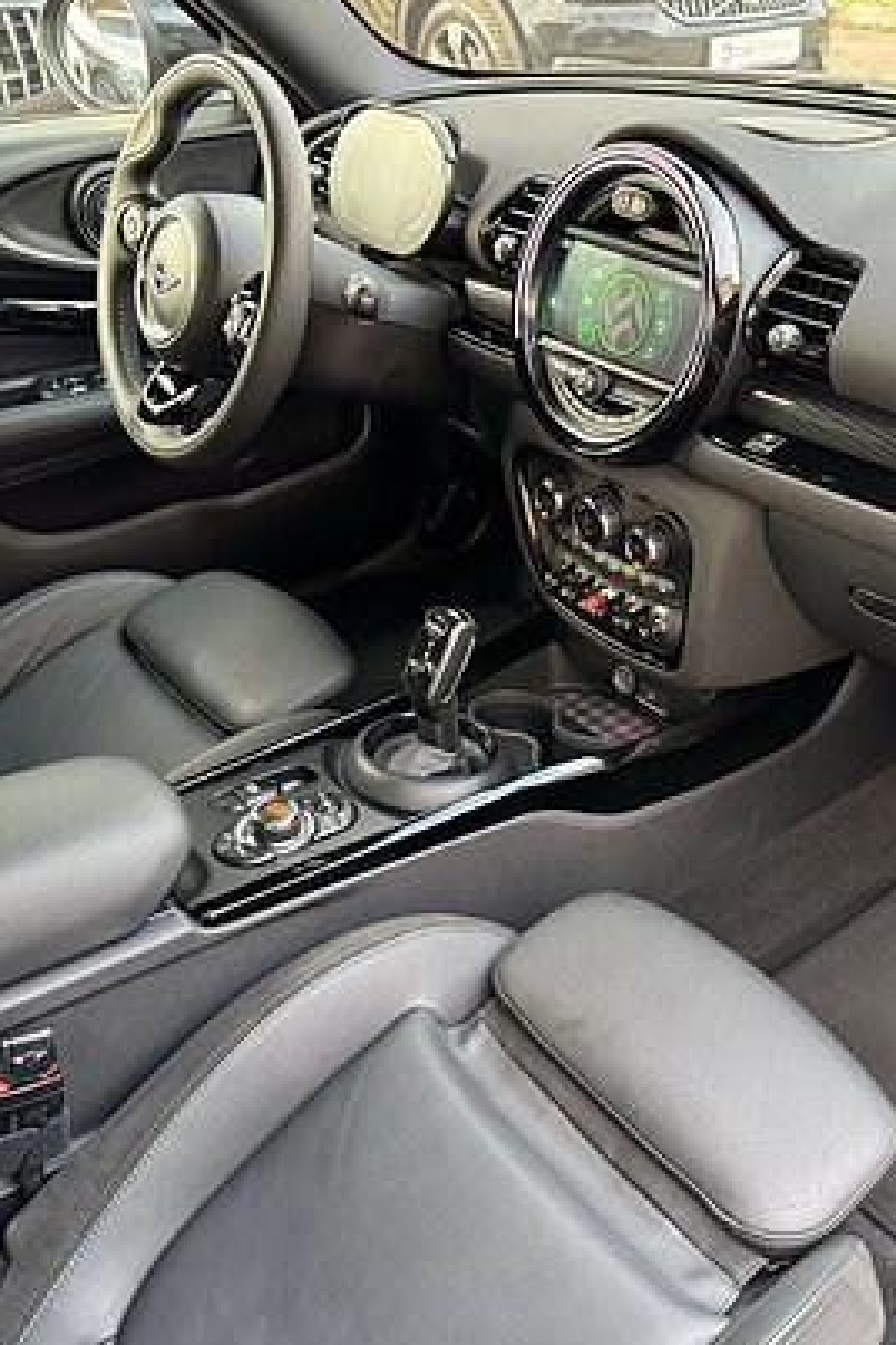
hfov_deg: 38.5
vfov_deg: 55.8
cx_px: 588
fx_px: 1269
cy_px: 664
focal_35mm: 34
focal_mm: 6.76
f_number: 1.78
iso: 640
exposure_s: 1/60
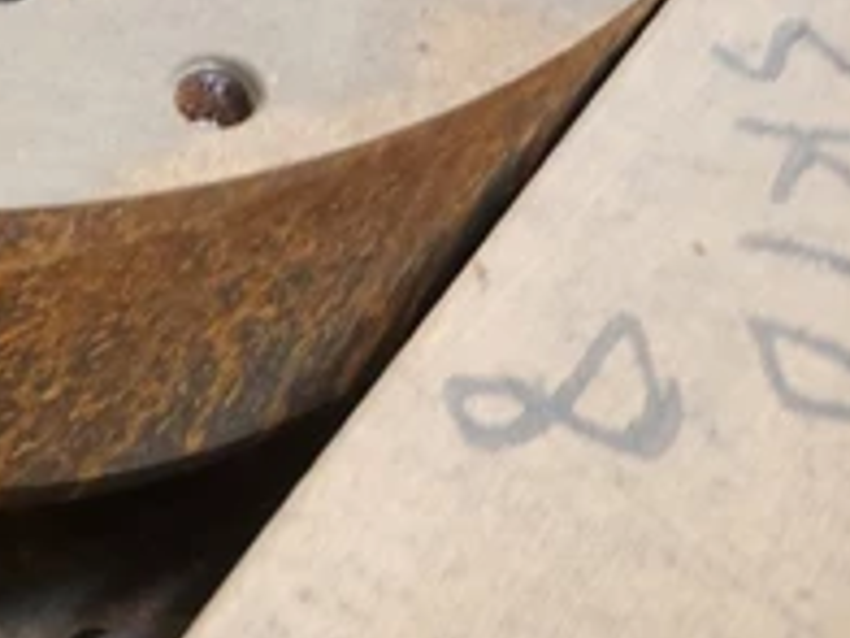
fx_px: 1301
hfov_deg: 33.1
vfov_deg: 27.5
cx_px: 0
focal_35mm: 53
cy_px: 369
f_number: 2.4
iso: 250
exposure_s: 1/10
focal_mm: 4.3
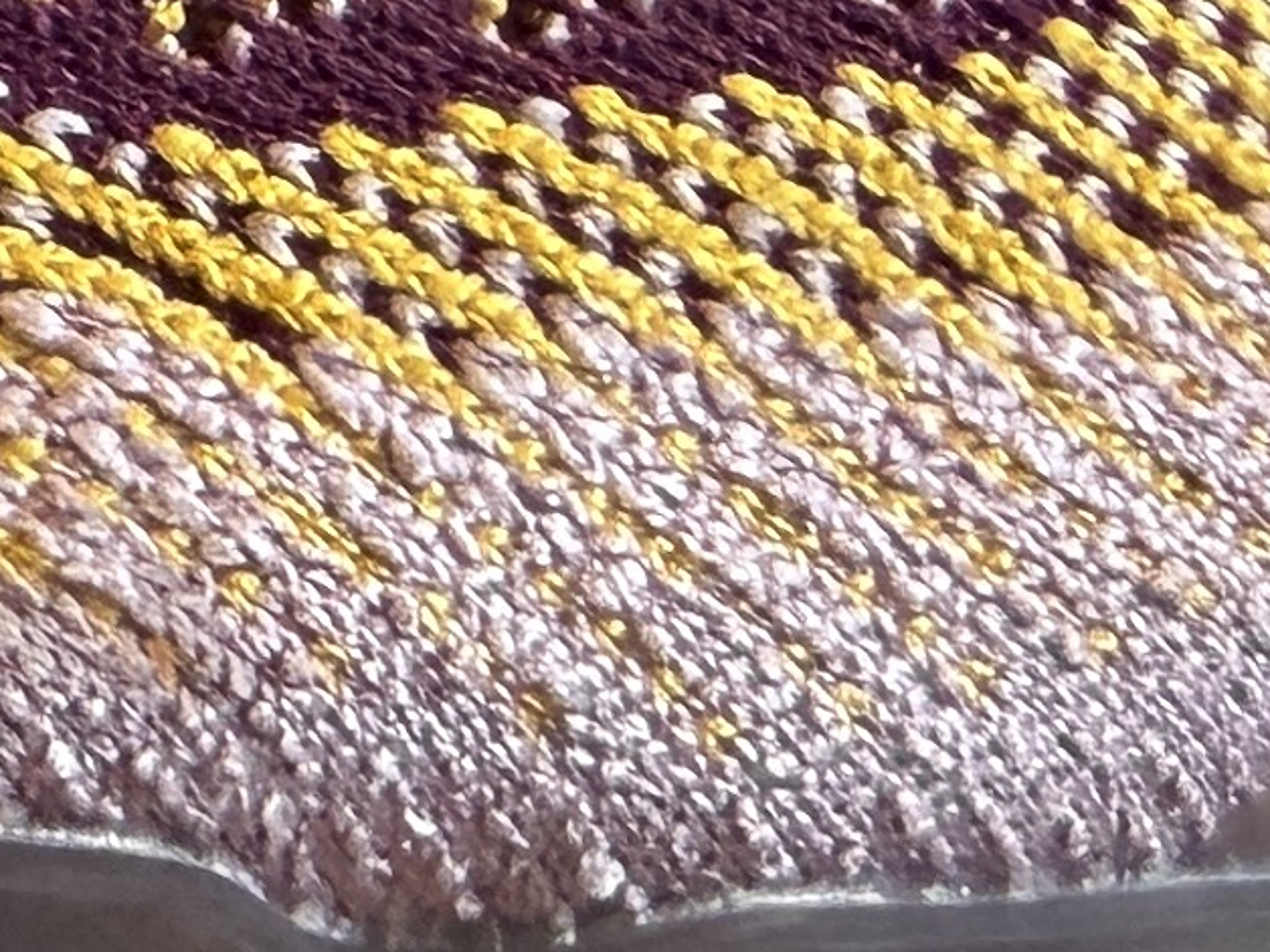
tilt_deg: -7.7
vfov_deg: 9.1
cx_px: -1848
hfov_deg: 10.8
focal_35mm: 154
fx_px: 5650
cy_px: -903
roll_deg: -1.1
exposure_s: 1/50
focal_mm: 2.22
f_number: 2.2
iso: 200
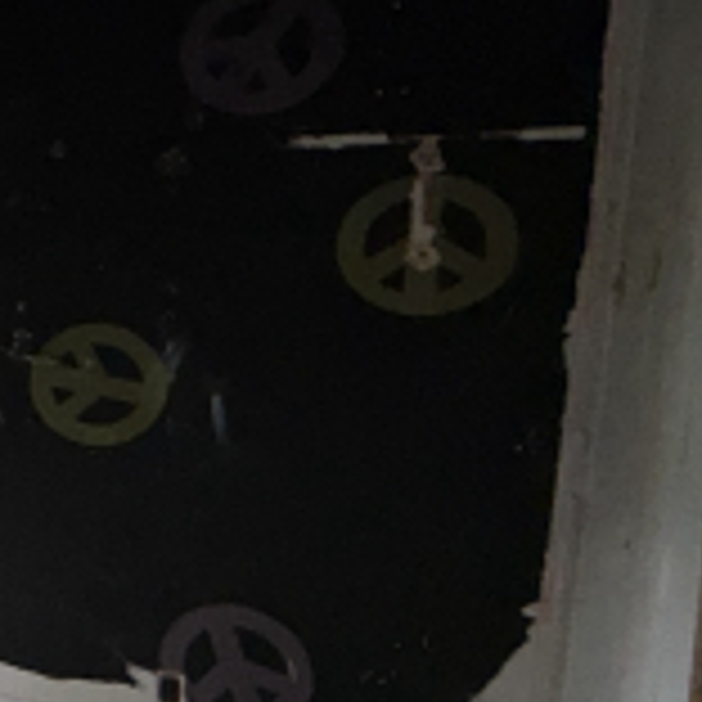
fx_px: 1216
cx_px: -547
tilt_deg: -5.9
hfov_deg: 21.6
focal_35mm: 53
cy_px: 342
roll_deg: -0.1
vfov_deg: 32.2
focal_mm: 2.22
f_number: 2.2
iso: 64
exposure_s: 1/60
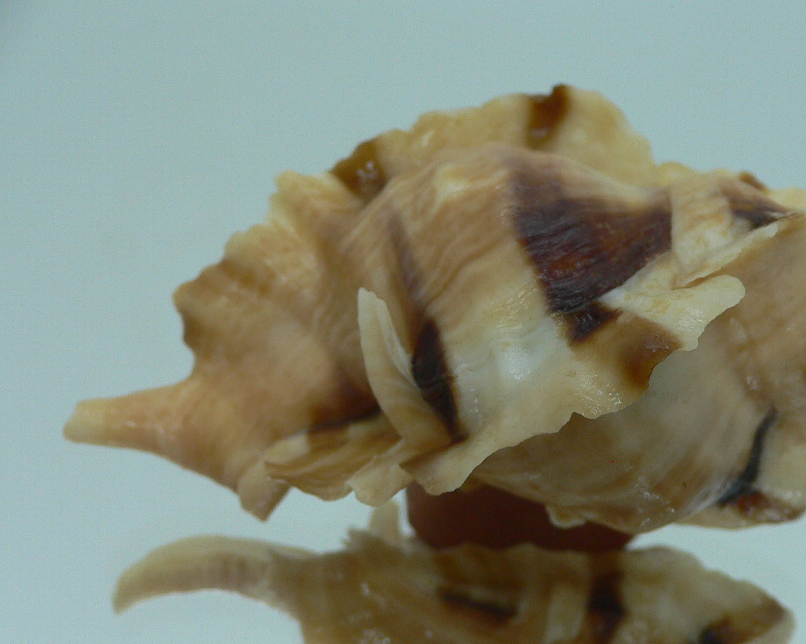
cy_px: 376
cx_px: 548
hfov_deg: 37.6
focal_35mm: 49
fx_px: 1169
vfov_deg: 30.8
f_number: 2.8
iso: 100
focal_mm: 4.6
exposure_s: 1/60
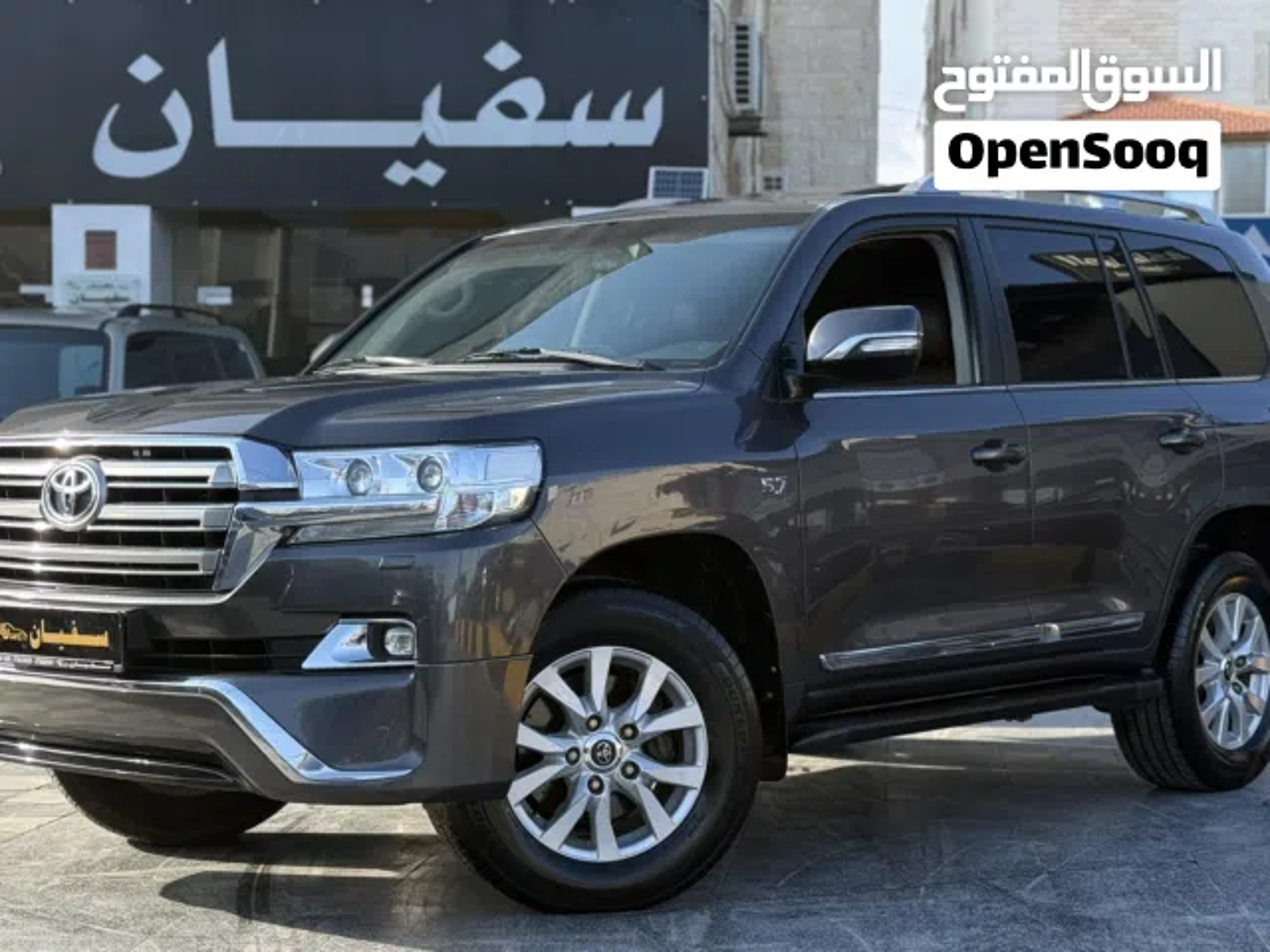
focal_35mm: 48
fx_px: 1761
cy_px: 476
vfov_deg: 30.3
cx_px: 635
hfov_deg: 39.7
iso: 80
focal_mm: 6.76
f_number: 1.78
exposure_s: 1/1222
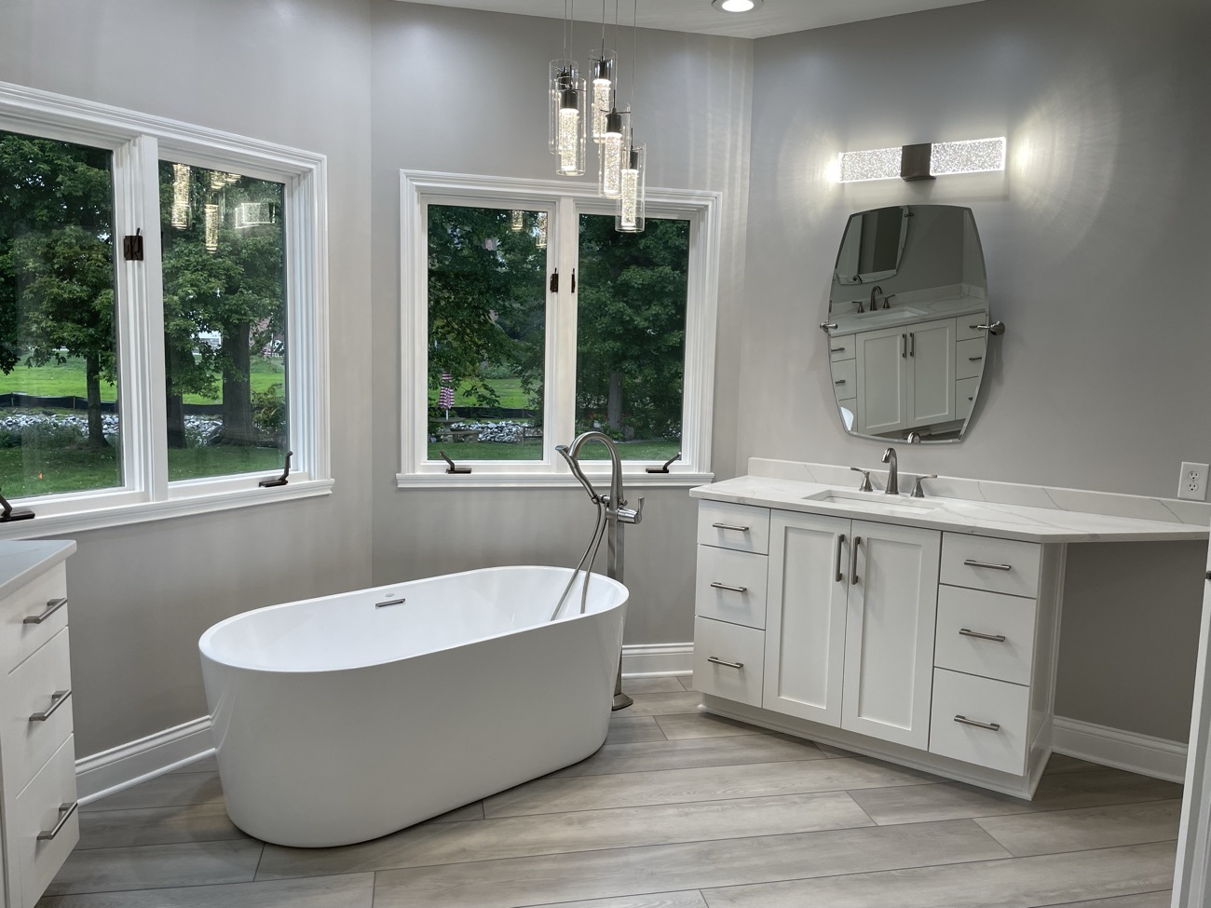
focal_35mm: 26
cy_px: 454
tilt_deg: -7.3
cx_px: 606
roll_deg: -1.4
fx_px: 910
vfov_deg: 53.1
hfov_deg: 67.3
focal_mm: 4.2
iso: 50
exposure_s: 1/120
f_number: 1.6
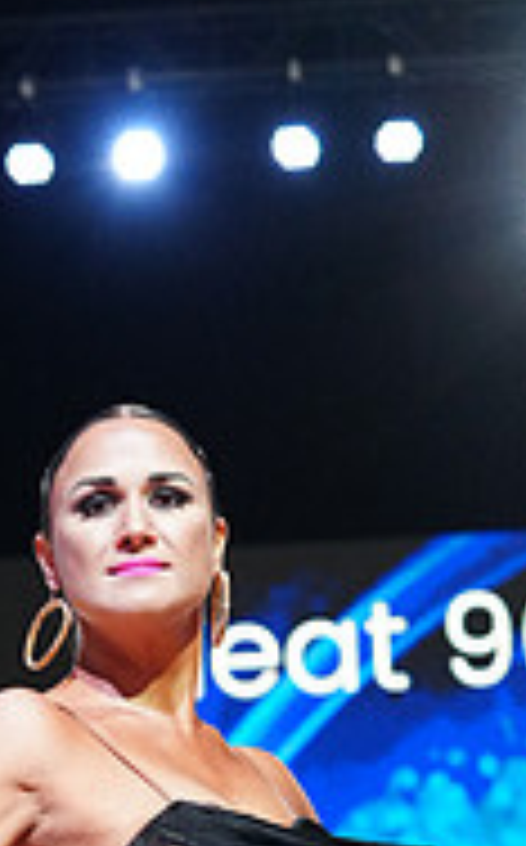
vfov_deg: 8.9
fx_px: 5292
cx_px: -263
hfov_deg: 5.6
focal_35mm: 230
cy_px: 1197
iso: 2500
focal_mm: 73
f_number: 4
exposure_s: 1/320
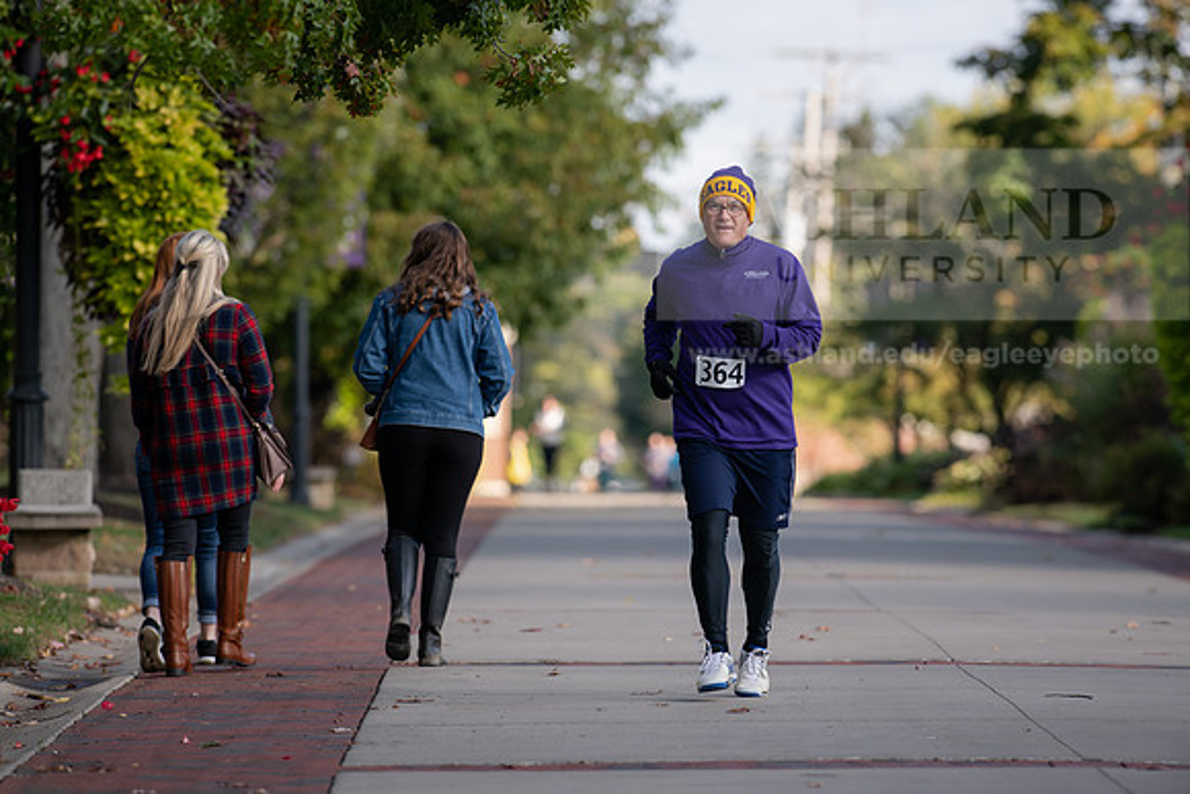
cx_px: 595
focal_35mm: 300
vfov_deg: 4.6
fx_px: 9919
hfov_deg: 6.9
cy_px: 397
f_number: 5
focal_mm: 300
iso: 200
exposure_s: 1/500
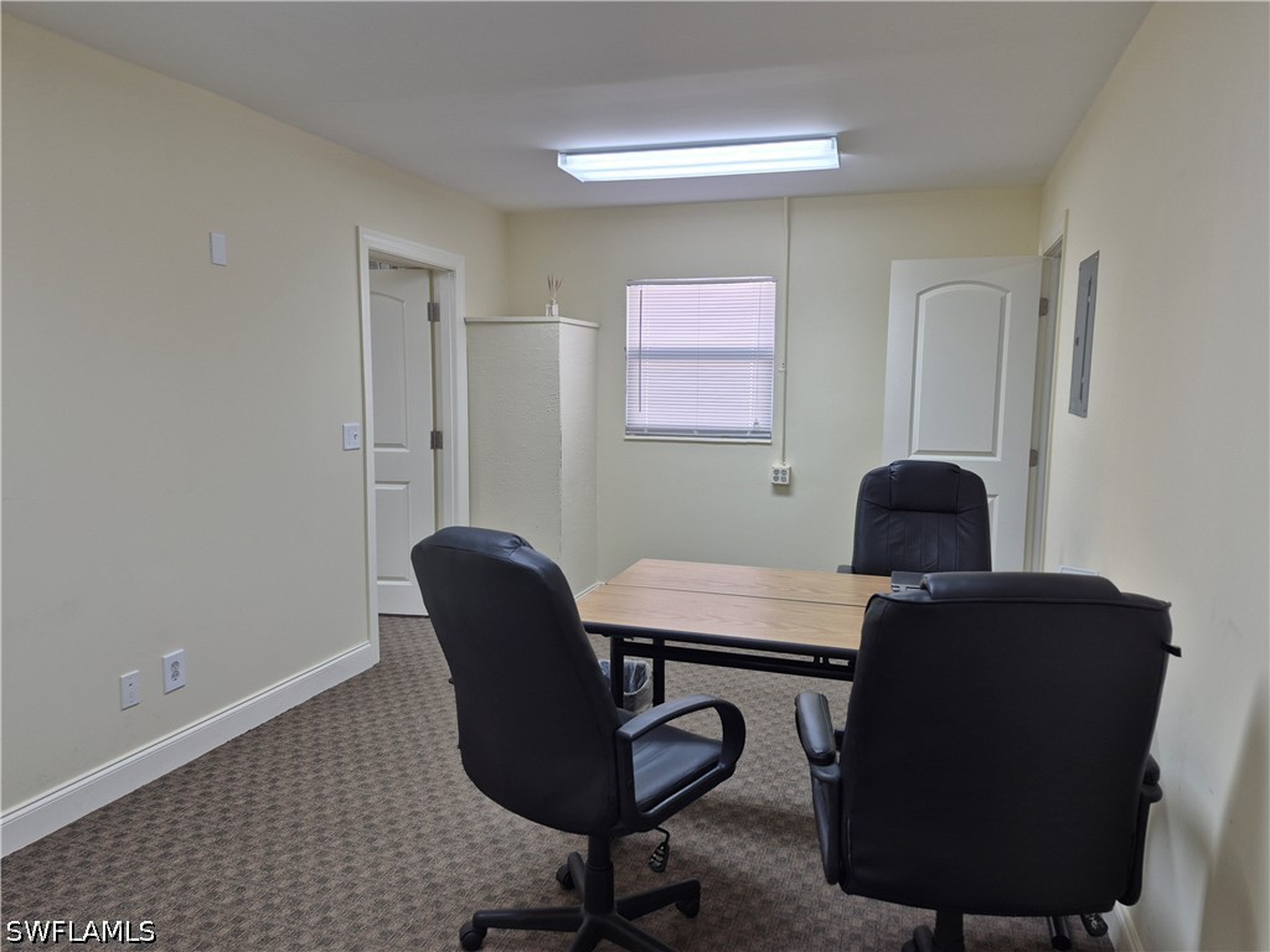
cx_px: 635
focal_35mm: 23
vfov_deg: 58.9
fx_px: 844
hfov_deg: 73.9
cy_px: 476
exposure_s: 1/120
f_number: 1.8
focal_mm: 5.4
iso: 50
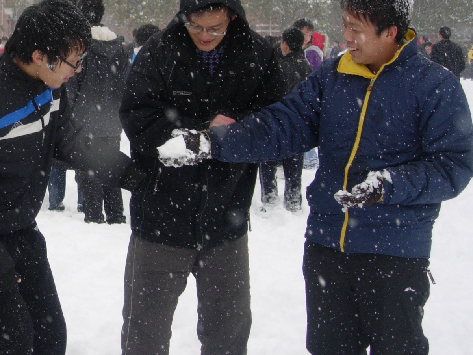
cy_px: 134
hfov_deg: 22.9
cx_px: -4
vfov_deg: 18.0
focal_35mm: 82
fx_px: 1121
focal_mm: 7.8
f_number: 2.8
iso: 64
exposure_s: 1/627
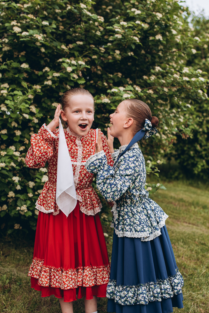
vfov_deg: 40.2
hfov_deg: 27.5
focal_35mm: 49
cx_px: 126
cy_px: 180
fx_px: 426
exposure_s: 1/800
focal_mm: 35
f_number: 2.8
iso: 250
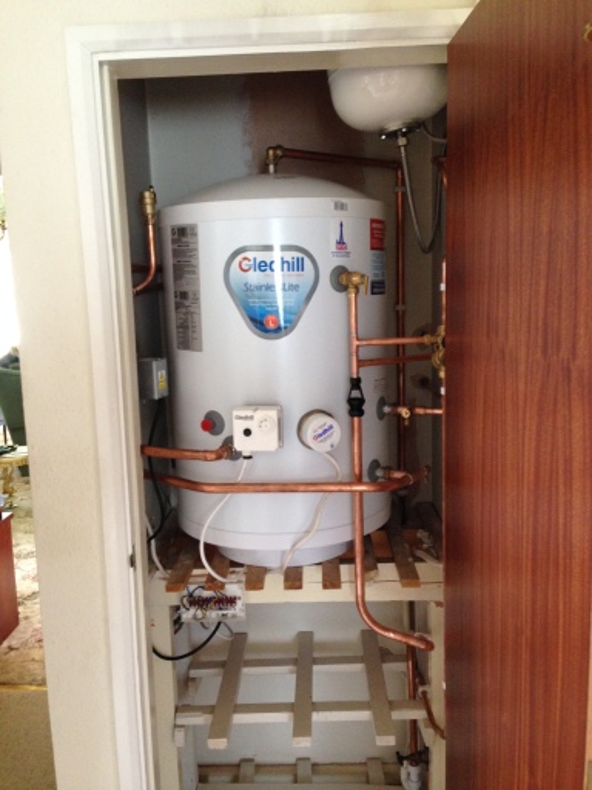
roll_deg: +1.7
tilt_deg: -9.2
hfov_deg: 42.9
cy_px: 395
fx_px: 752
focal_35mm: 33
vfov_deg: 55.4
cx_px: 296
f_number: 2.4
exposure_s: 1/20
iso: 200
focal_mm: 4.12
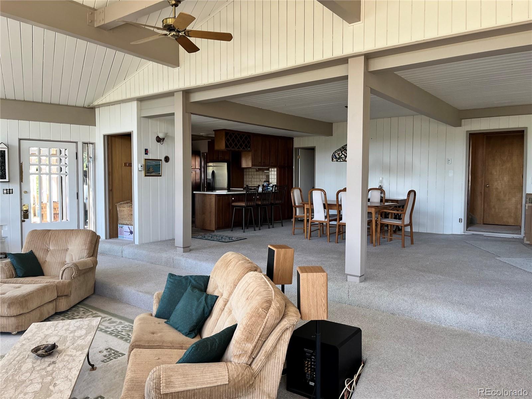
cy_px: 200
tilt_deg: -2.1
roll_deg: +0.5
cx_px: 266
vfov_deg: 53.1
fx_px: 400
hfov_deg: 67.3
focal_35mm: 26
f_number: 1.6
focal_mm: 5.1
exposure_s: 1/121
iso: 80
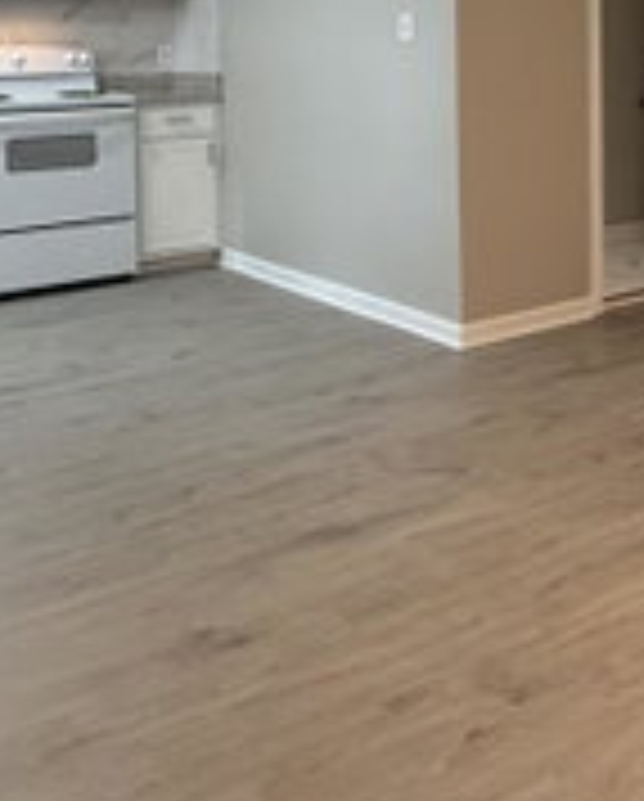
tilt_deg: -0.1
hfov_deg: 28.6
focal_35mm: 49
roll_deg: +0.6
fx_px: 1164
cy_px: 36
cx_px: 673
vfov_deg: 35.1
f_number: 2.2
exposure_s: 1/120
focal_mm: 2.22
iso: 320
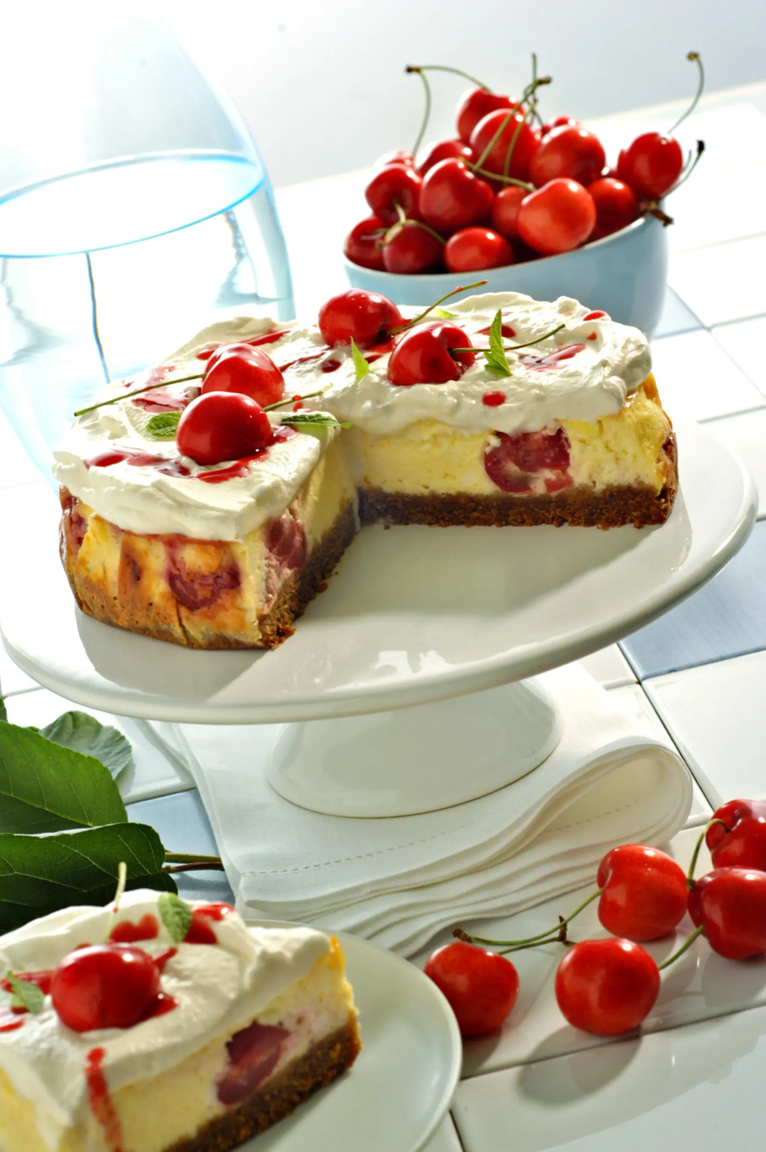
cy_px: 576
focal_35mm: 90
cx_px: 383
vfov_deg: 22.6
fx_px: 2878
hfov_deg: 15.2
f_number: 8
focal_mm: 60
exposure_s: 1/4
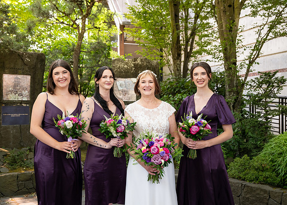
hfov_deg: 40.9
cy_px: 102
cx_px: 137
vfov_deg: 29.9
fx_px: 384
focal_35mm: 47
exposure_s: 1/400
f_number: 4.5
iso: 1250
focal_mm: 45
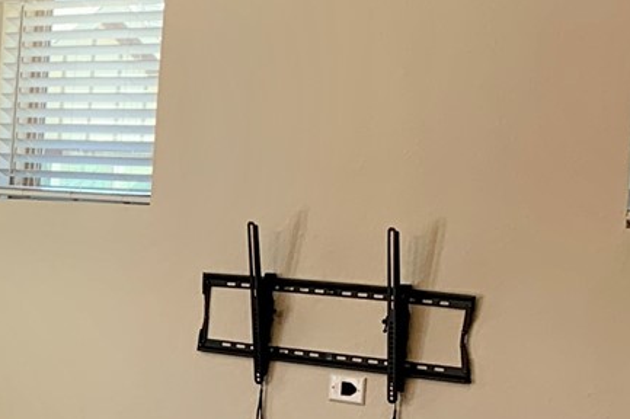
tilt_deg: -3.7
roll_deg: -3.8
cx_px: -460
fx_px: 2238
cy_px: 346
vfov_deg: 10.7
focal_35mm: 128
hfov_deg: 14.4
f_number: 1.8
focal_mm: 4.25
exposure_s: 1/128
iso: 25
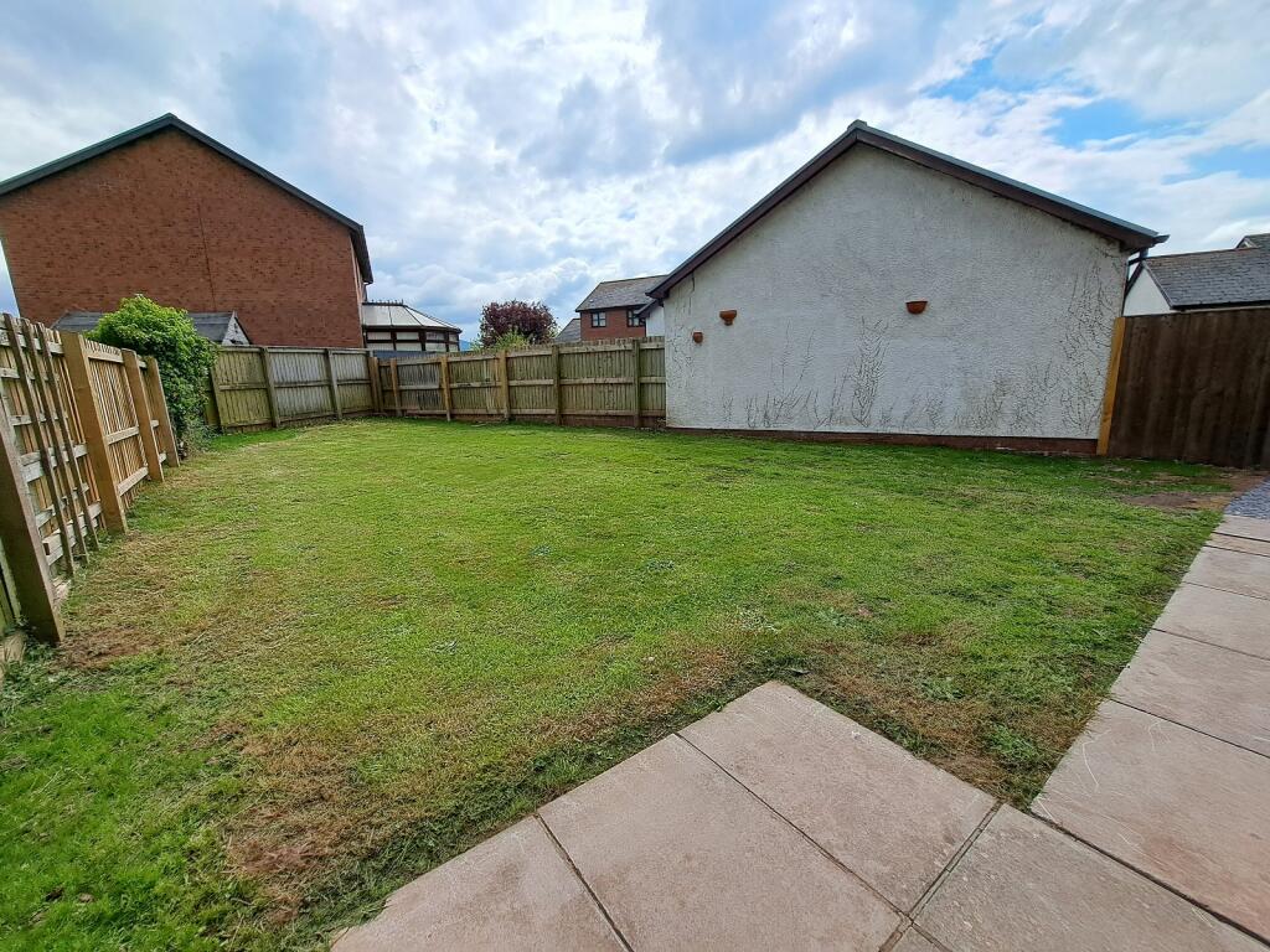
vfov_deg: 89.9
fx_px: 477
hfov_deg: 106.2
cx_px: 635
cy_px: 476
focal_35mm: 13
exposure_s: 1/1795
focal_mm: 1.74
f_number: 2.2
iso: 50
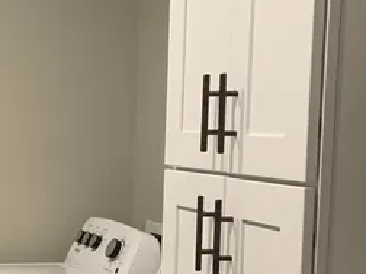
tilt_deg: -6.1
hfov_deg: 17.2
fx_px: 1047
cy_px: 242
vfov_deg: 14.8
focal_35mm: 99
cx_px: -237
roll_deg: +1.5
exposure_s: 1/60
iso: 250
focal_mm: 4.2
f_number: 1.8
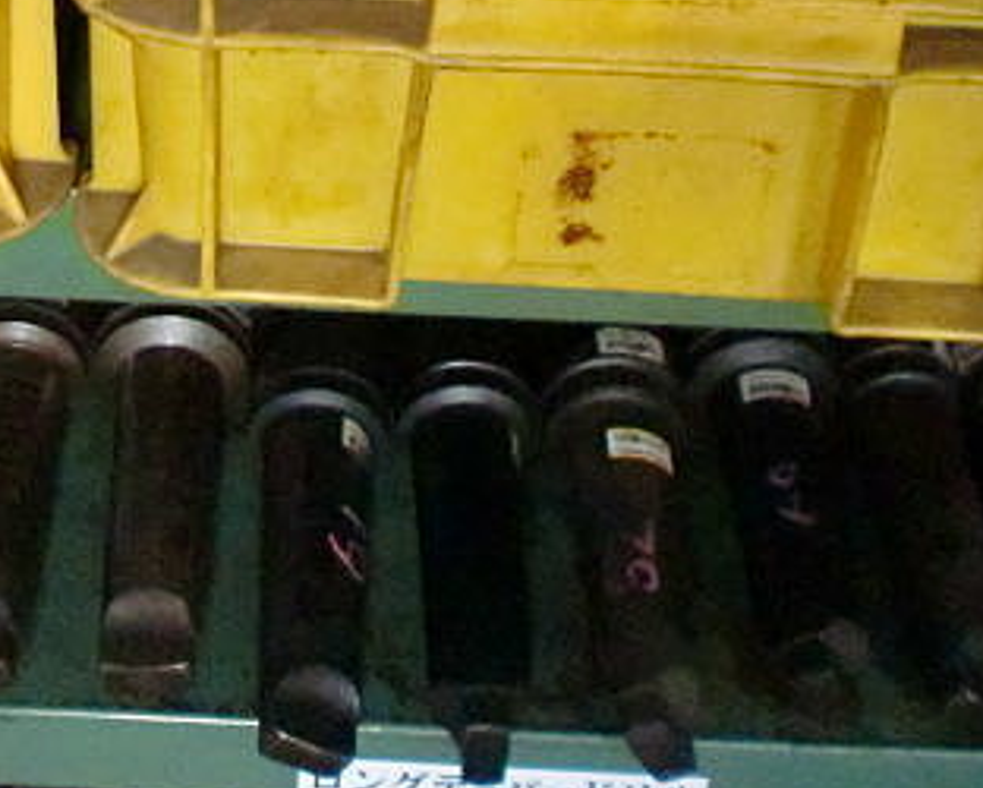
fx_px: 2038
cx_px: 189
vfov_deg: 21.6
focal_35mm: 70
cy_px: 151
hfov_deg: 26.6
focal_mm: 6.3
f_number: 3.1
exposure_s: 1/60
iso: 1600
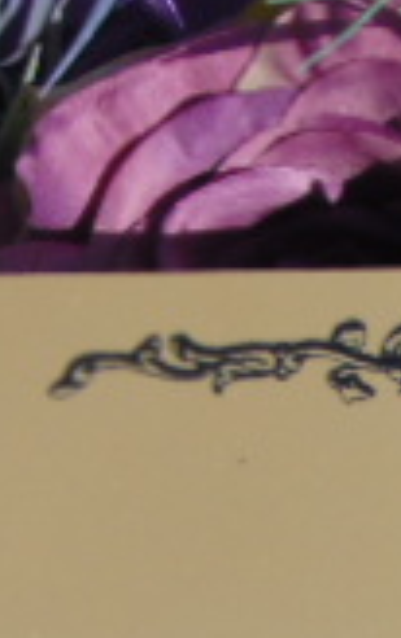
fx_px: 4321
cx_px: 580
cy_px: 899
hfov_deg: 5.3
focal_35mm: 248
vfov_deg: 8.3
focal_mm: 10.8
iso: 80
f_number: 9.3
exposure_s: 1/250
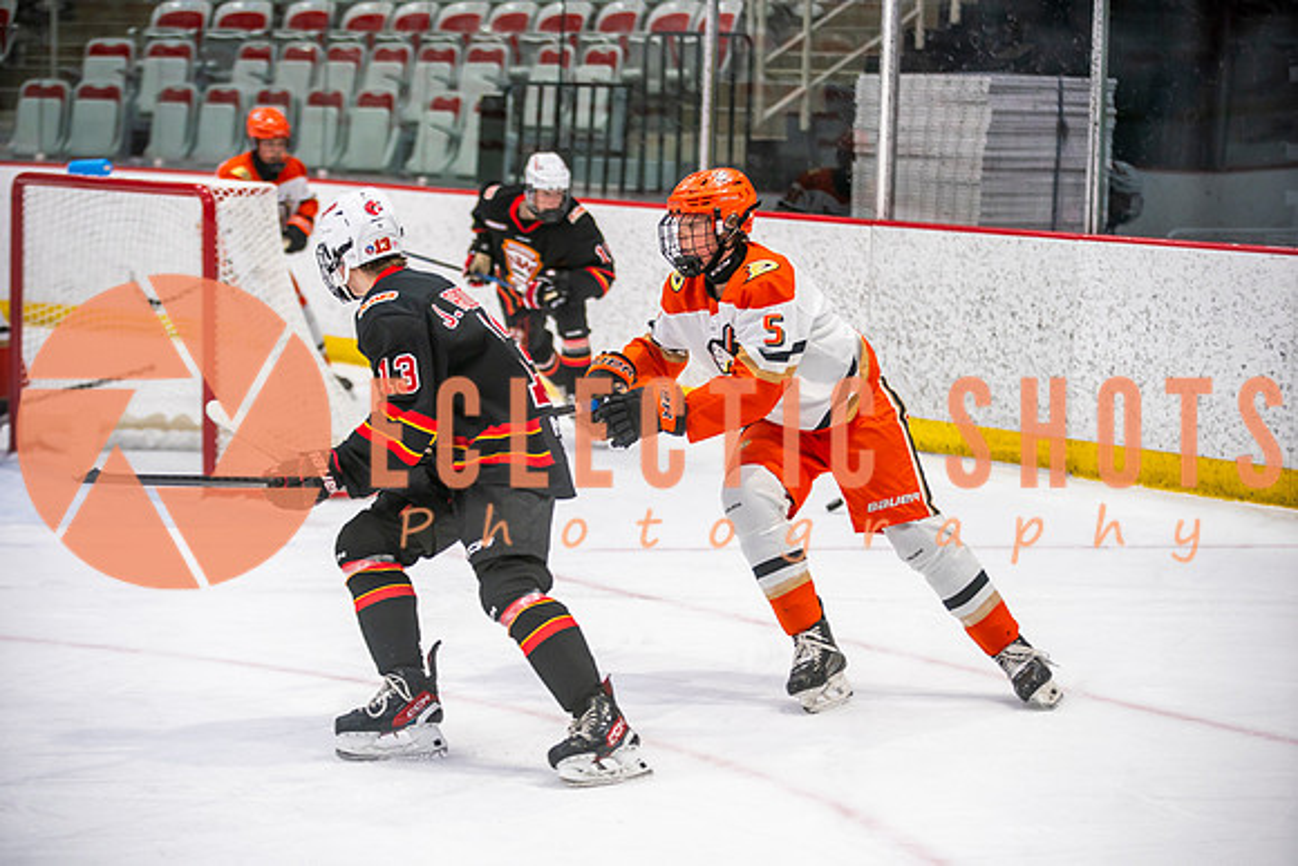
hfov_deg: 18.6
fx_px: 3967
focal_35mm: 110
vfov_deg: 12.5
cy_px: 433
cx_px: 649
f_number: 2.8
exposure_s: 1/640
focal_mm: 110
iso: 1600
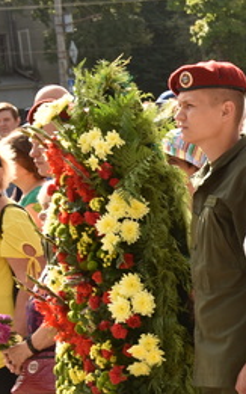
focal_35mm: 197
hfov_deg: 6.5
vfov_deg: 10.6
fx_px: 2114
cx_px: 415
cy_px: 277
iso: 100
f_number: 7.1
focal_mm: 42
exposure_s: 1/160
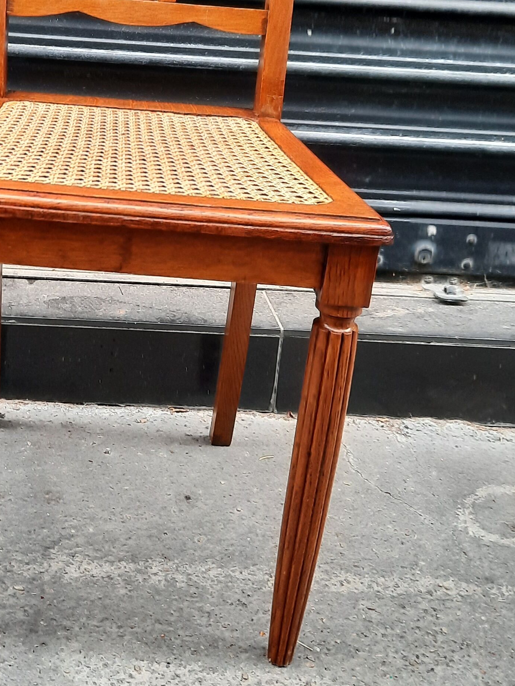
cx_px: 130
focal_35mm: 54
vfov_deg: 35.3
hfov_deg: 26.7
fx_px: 1071
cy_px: 249
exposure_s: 1/50
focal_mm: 4.6
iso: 80
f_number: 2
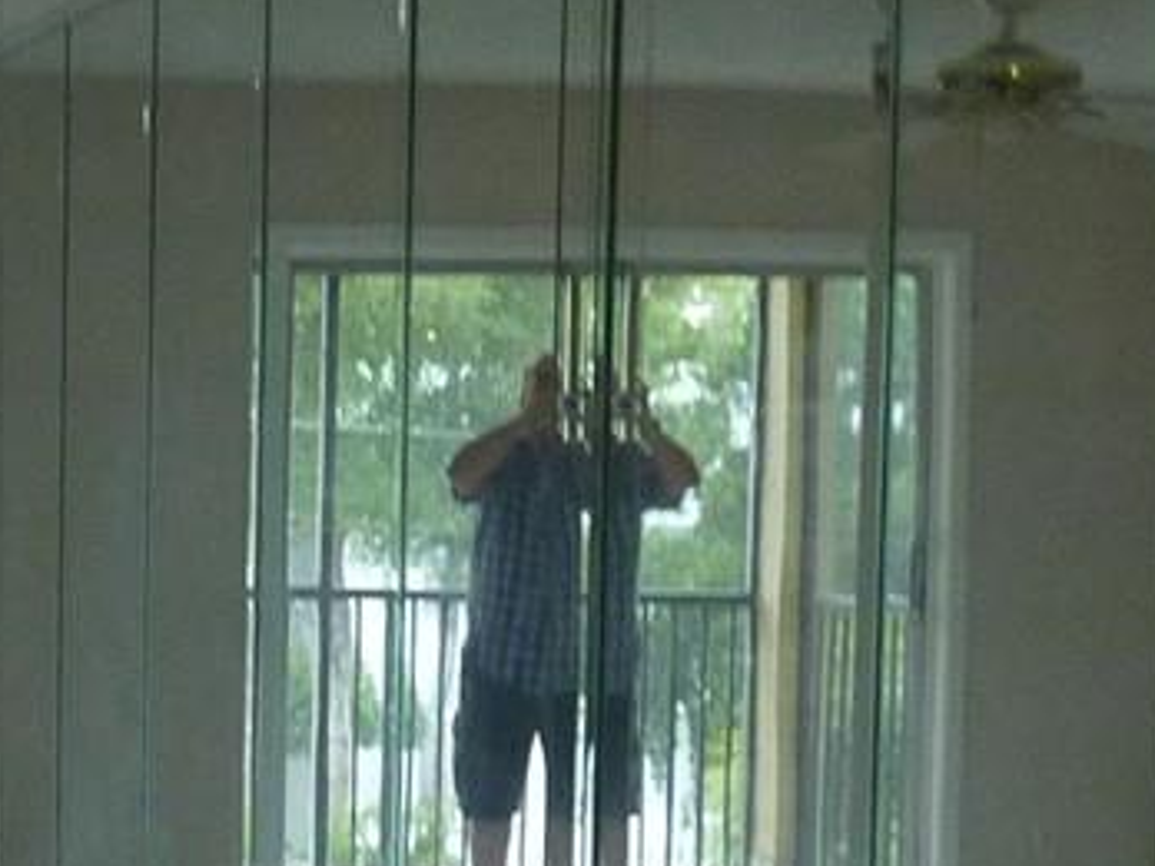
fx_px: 3837
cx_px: -76
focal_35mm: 115
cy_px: 806
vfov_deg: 12.8
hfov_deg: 16.7
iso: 200
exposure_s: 1/30
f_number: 3.3
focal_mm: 4.1
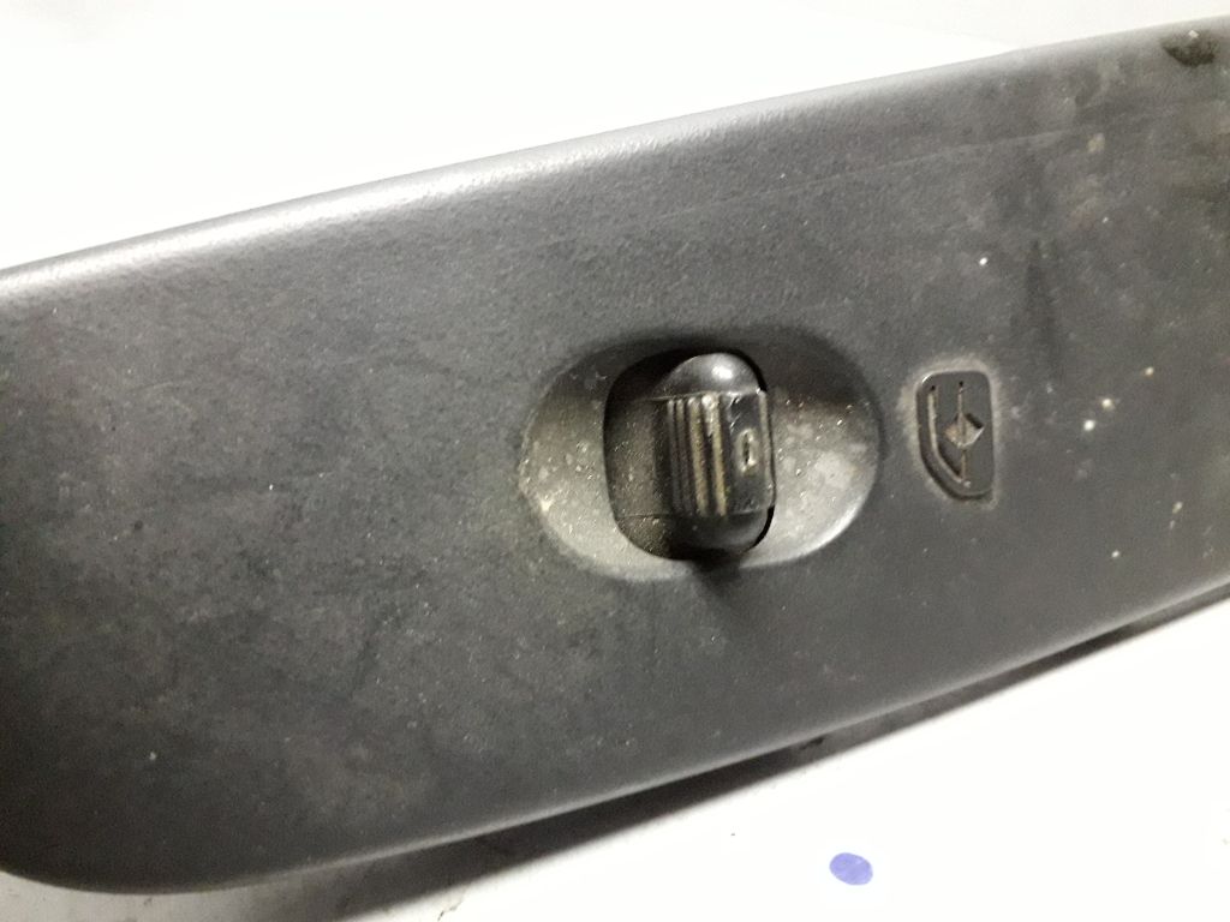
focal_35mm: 27
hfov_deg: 65.3
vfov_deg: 51.4
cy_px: 461
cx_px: 615
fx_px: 959
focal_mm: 3.6
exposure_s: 1/20
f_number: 1.9
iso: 640
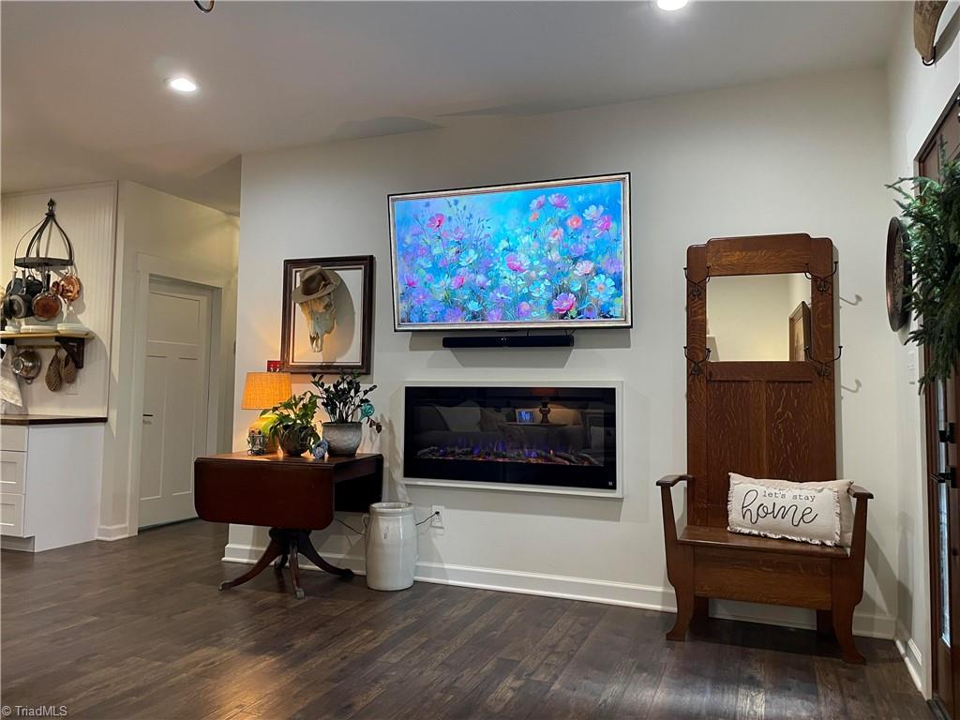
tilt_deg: +2.0
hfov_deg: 67.3
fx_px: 721
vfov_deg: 53.1
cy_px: 360
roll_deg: -0.7
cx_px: 480
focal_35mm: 26
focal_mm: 4.2
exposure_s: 1/60
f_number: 1.6
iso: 200
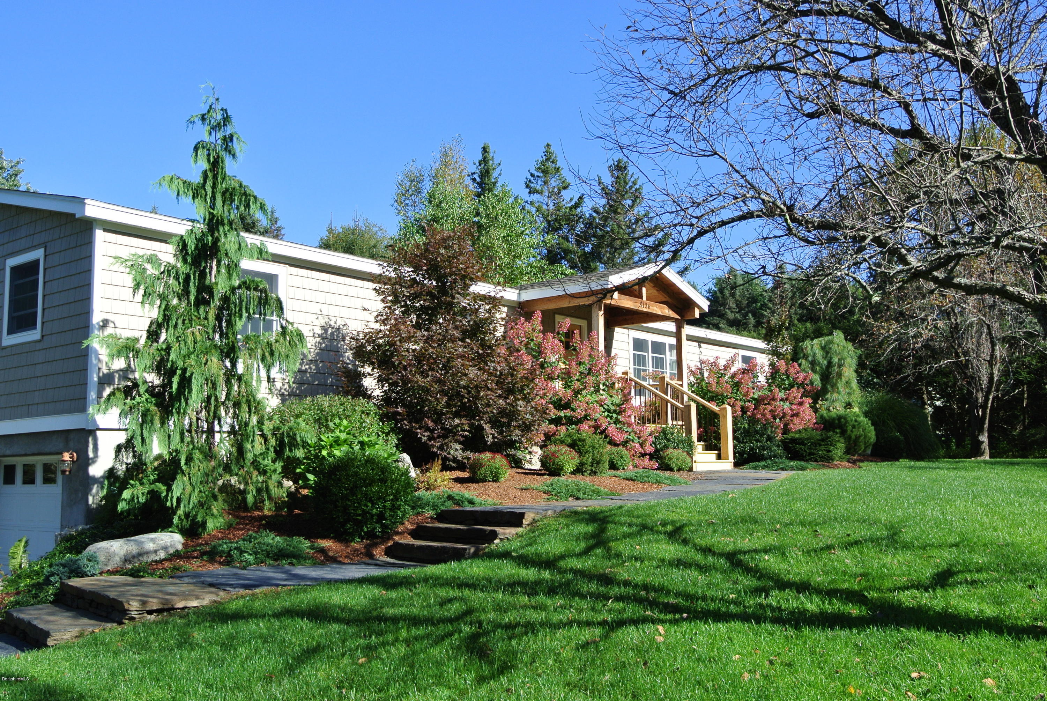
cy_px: 350
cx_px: 524
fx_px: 1019
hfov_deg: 54.4
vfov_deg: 37.9
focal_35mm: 35
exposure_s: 1/320
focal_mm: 13
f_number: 5.6
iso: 100
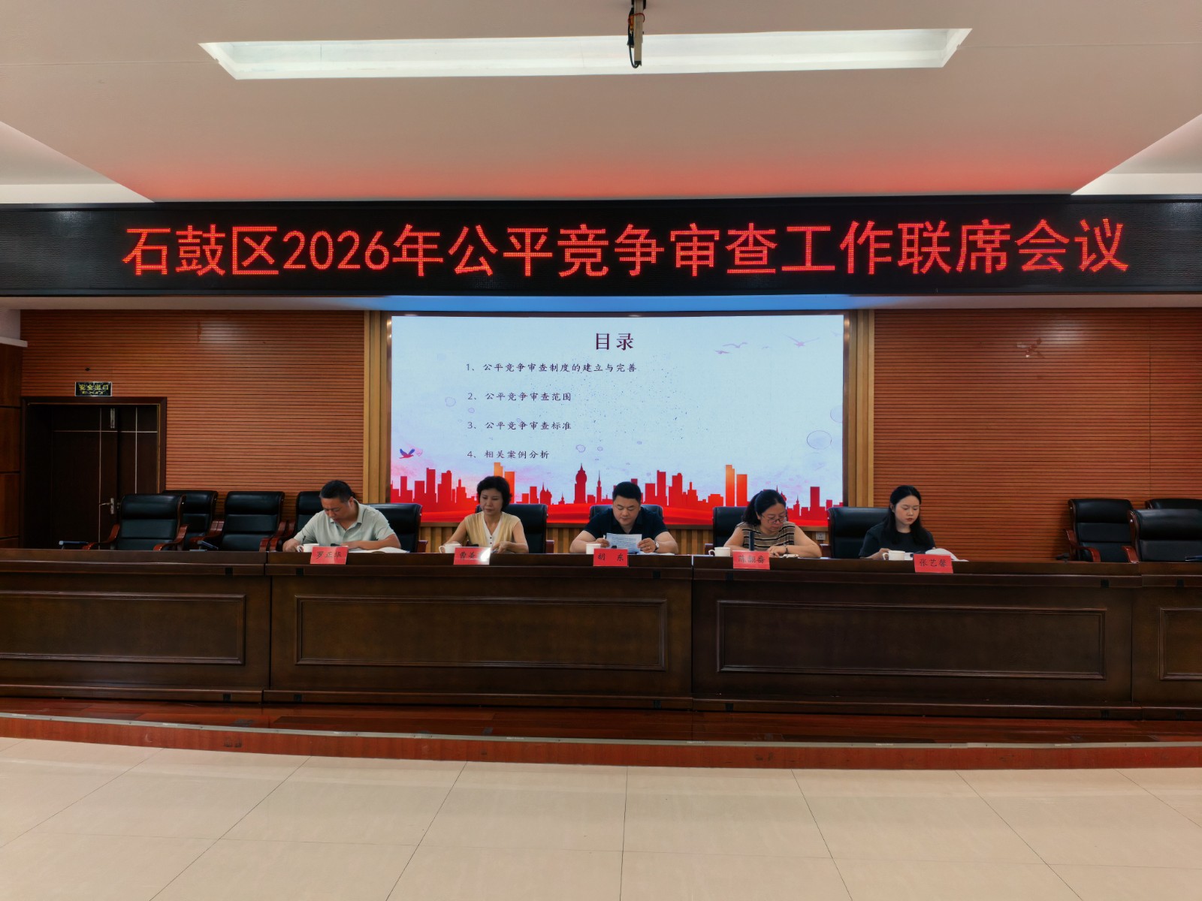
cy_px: 450
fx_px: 833
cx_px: 601
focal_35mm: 24
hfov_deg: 71.6
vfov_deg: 56.8
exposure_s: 1/60
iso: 125
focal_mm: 5.75
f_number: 4
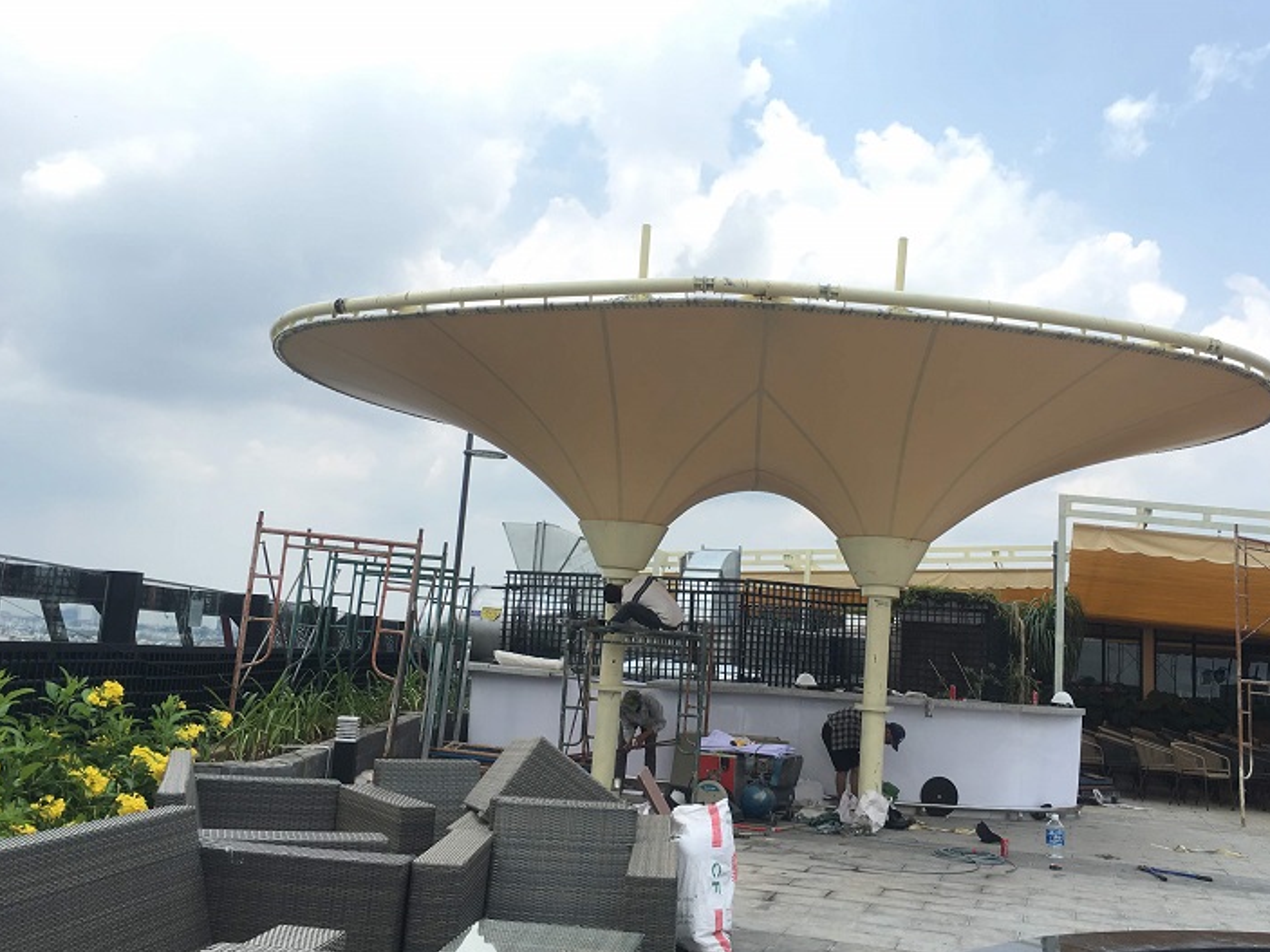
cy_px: 470
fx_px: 1211
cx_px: 676
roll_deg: -4.7
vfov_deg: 42.9
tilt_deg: +9.0
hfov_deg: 55.3
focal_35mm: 33
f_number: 2.2
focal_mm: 4.15
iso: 25
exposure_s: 1/1241
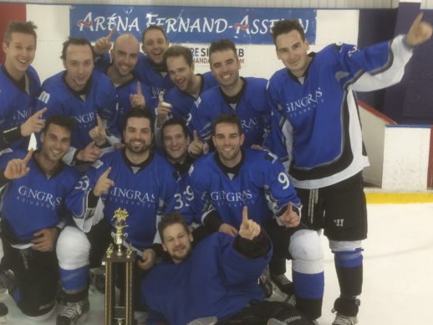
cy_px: 172
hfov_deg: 43.6
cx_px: 166
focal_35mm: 43
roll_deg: +0.6
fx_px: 538
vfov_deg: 33.6
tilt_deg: -6.5
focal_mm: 4.15
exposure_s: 1/30
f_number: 2.2
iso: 80
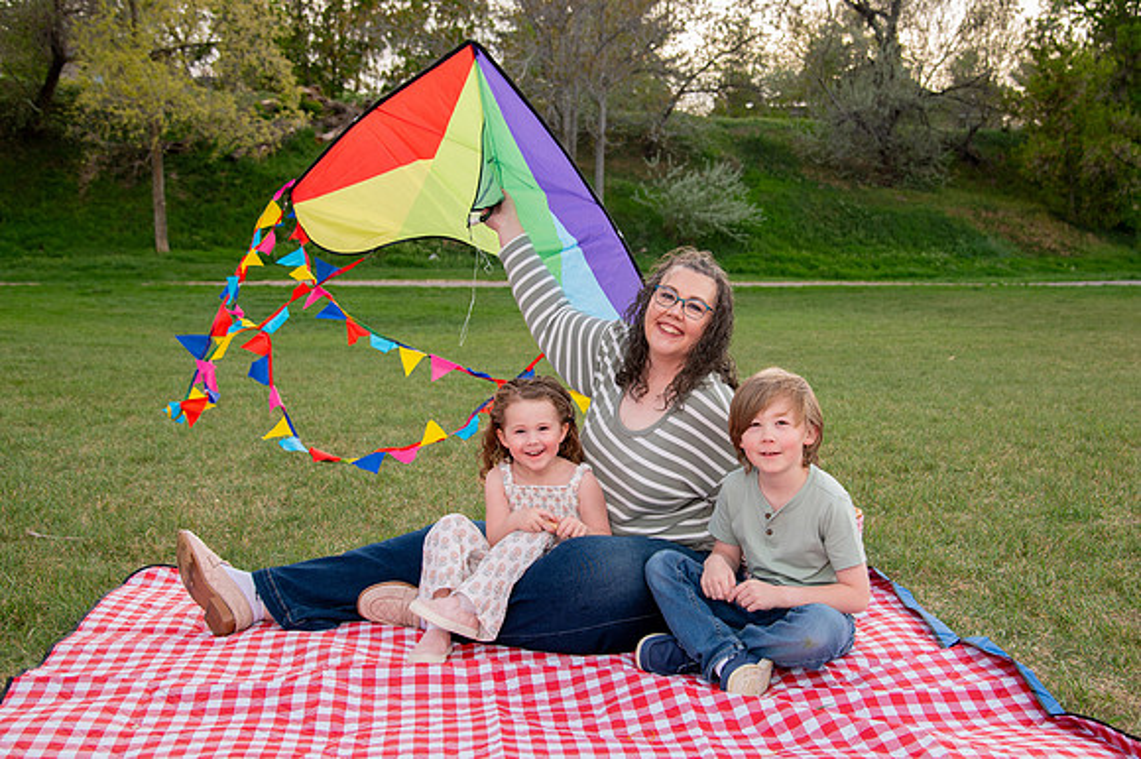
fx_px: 1370
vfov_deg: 31.0
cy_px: 355
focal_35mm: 43
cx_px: 625
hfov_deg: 45.2
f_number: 5
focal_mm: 38
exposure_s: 1/250
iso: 200
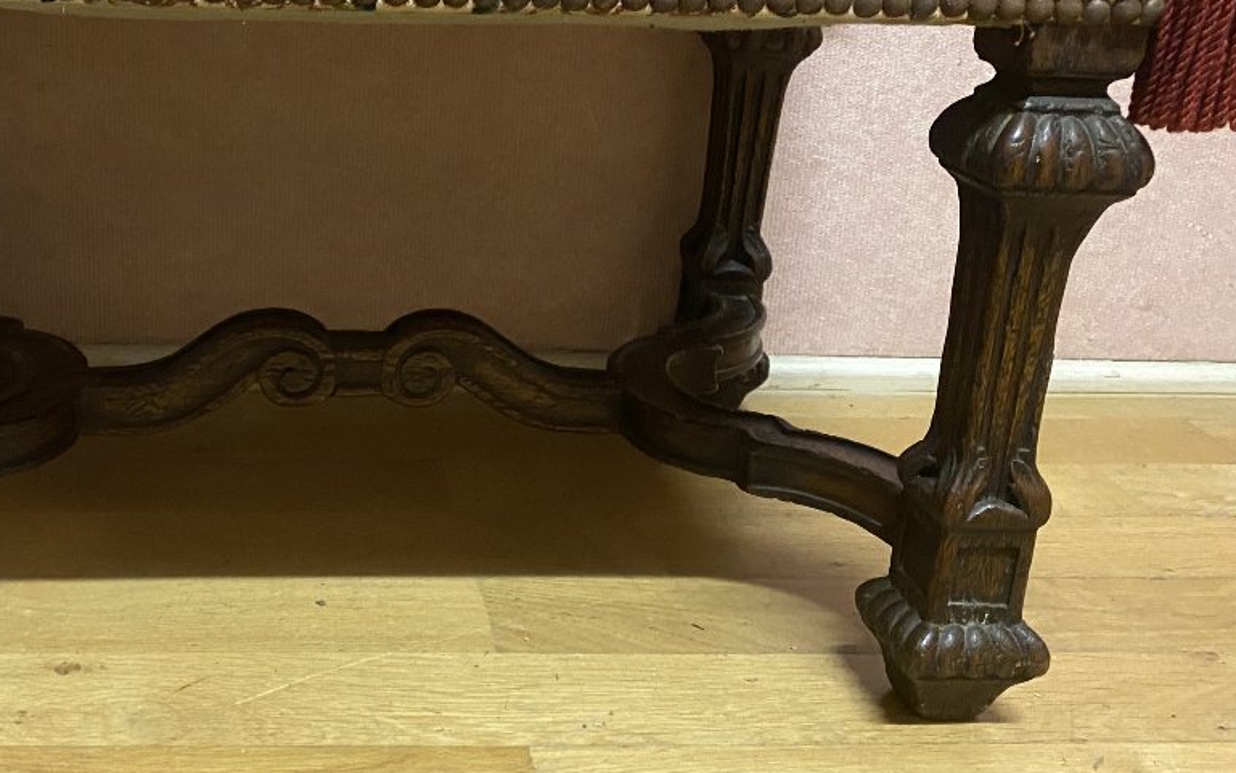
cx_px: 368
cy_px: 283
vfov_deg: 29.7
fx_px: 1449
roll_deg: -1.8
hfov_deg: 45.2
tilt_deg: -18.1
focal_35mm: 43
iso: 640
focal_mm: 4.25
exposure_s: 1/25
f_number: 1.8
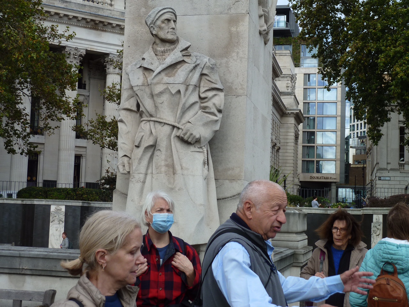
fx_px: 697
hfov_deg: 32.7
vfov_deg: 24.8
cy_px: 154
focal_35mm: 59
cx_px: 204
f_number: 3.9
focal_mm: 9.7
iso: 80
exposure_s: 1/320
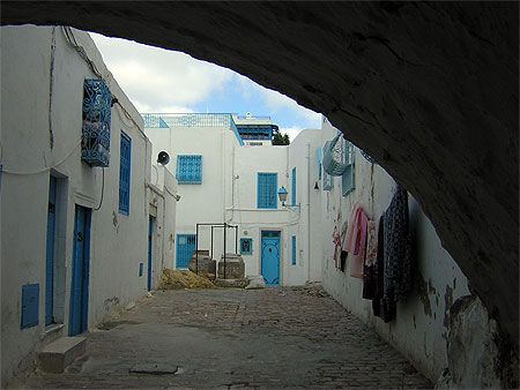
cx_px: 260
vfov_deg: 39.7
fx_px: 541
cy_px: 195
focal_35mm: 36
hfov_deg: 51.3
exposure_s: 1/323
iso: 100
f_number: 5.2
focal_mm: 4.7
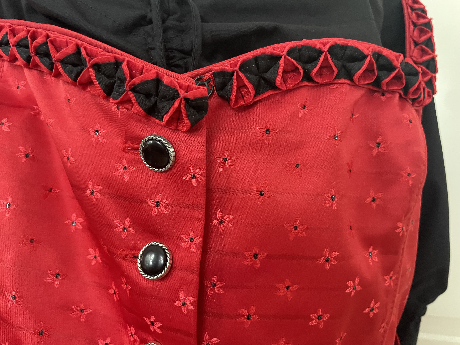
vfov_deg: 53.1
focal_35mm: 26
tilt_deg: +3.3
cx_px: 230
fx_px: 346
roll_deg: -2.0
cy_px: 172
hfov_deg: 67.3
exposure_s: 1/30
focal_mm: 4.2
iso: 640
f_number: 1.6
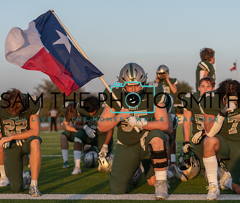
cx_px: 82
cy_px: 128
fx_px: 771
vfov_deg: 15.0
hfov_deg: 17.6
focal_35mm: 106
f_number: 2.8
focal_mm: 70
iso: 320
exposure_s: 1/1600
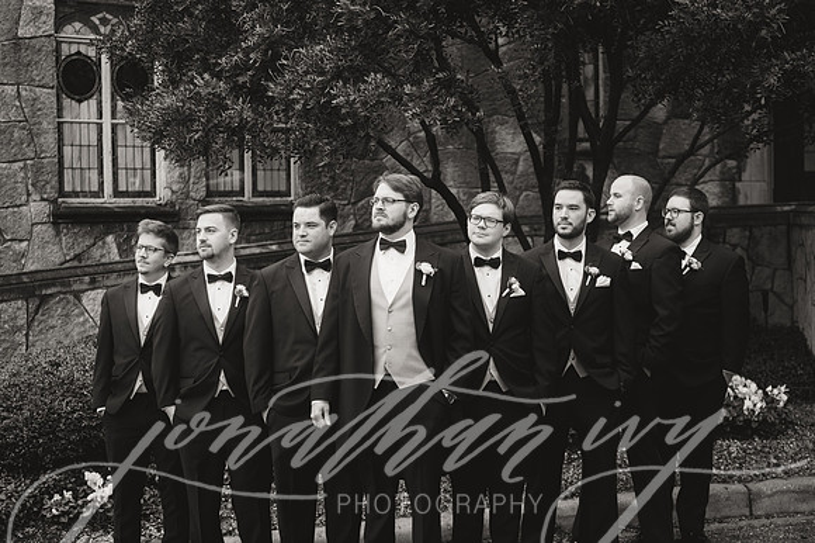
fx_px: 1593
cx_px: 409
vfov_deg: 19.3
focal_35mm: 70
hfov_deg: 28.7
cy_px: 272
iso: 250
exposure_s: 1/320
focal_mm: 70
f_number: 3.5
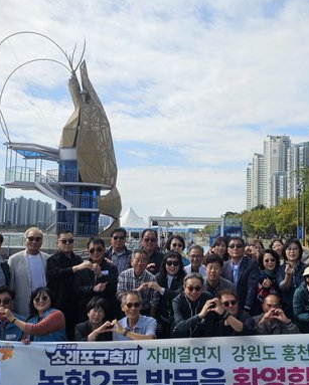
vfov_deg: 44.8
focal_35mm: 41
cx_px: 192
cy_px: 188
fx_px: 468
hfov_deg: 36.3
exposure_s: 1/1102
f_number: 1.7
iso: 10
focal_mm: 6.3
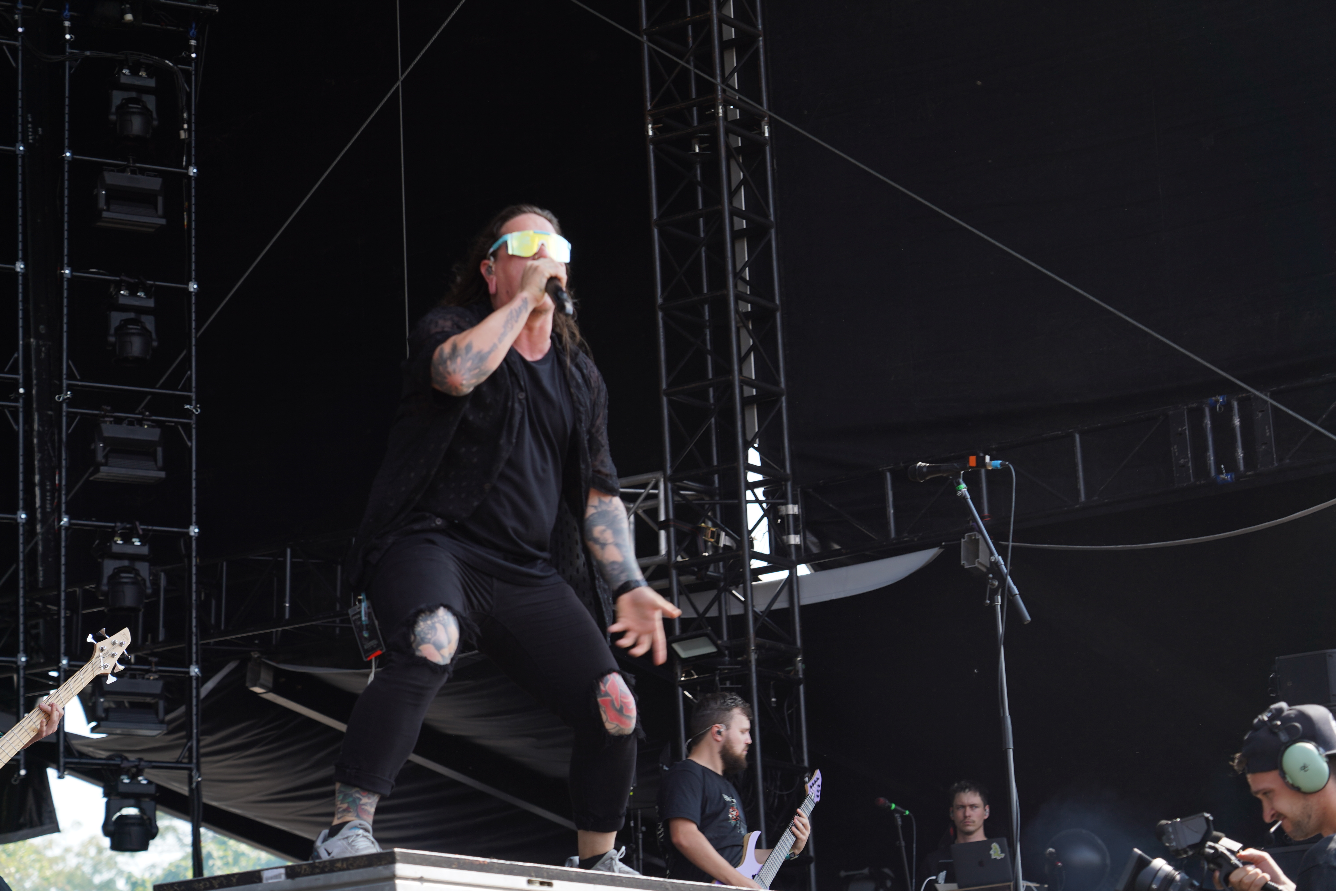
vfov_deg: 14.4
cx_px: 668
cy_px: 446
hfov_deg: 21.5
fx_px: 3525
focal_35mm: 95
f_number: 5.6
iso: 100
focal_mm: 95
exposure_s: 1/125
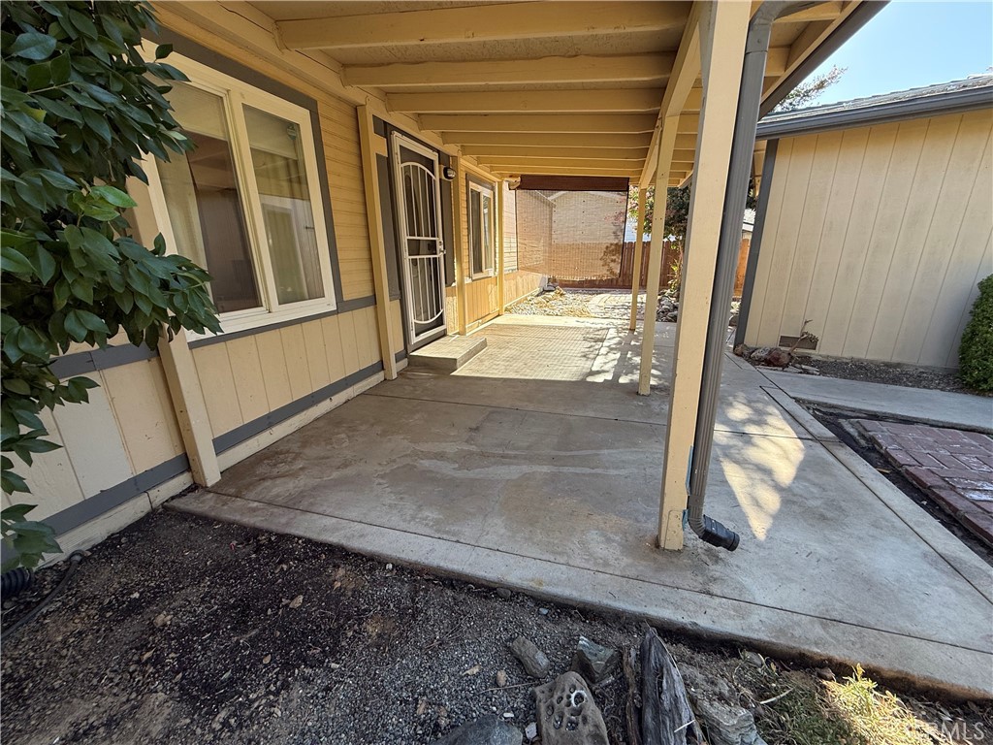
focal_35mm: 14
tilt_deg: -16.9
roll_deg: +1.2
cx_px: 496
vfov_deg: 85.7
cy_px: 372
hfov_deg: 102.1
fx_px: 402
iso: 64
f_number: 2.2
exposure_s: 1/304
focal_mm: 2.22
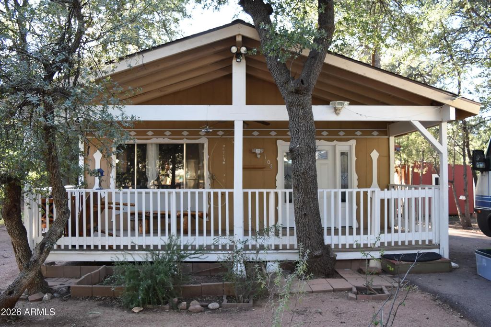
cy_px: 164
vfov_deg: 43.6
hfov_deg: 61.9
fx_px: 409
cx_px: 246
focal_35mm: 30
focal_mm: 20
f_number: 5
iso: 400
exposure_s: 1/100
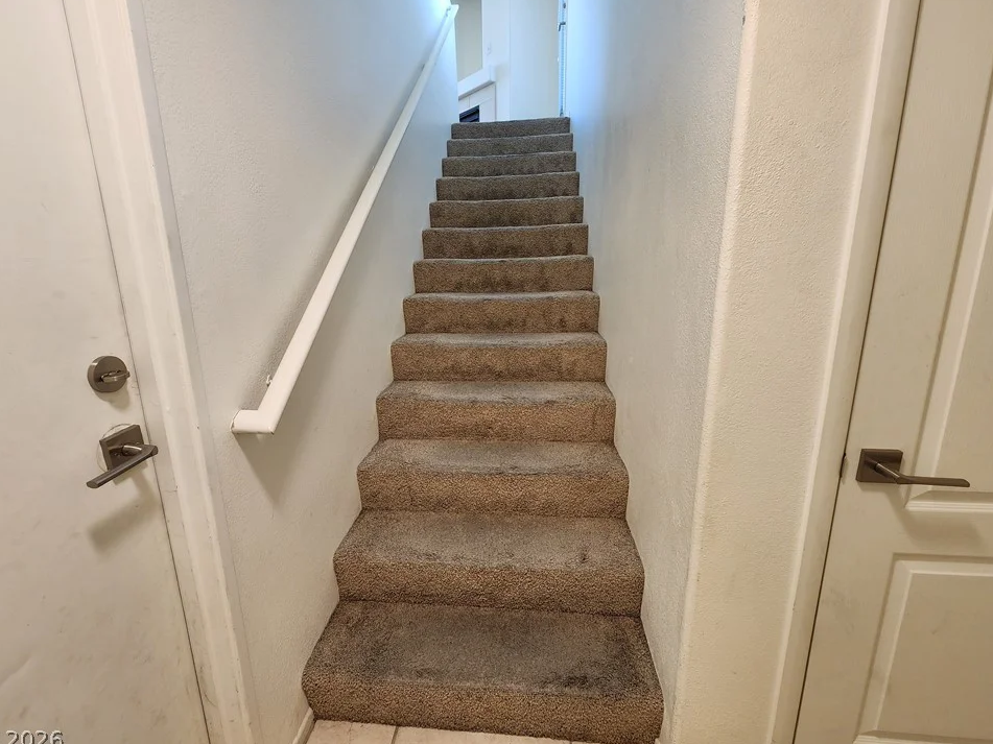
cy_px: 356
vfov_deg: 85.6
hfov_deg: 102.0
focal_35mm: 14
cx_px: 483
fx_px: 402
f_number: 2.2
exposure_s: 1/60
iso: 200
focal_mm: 2.2
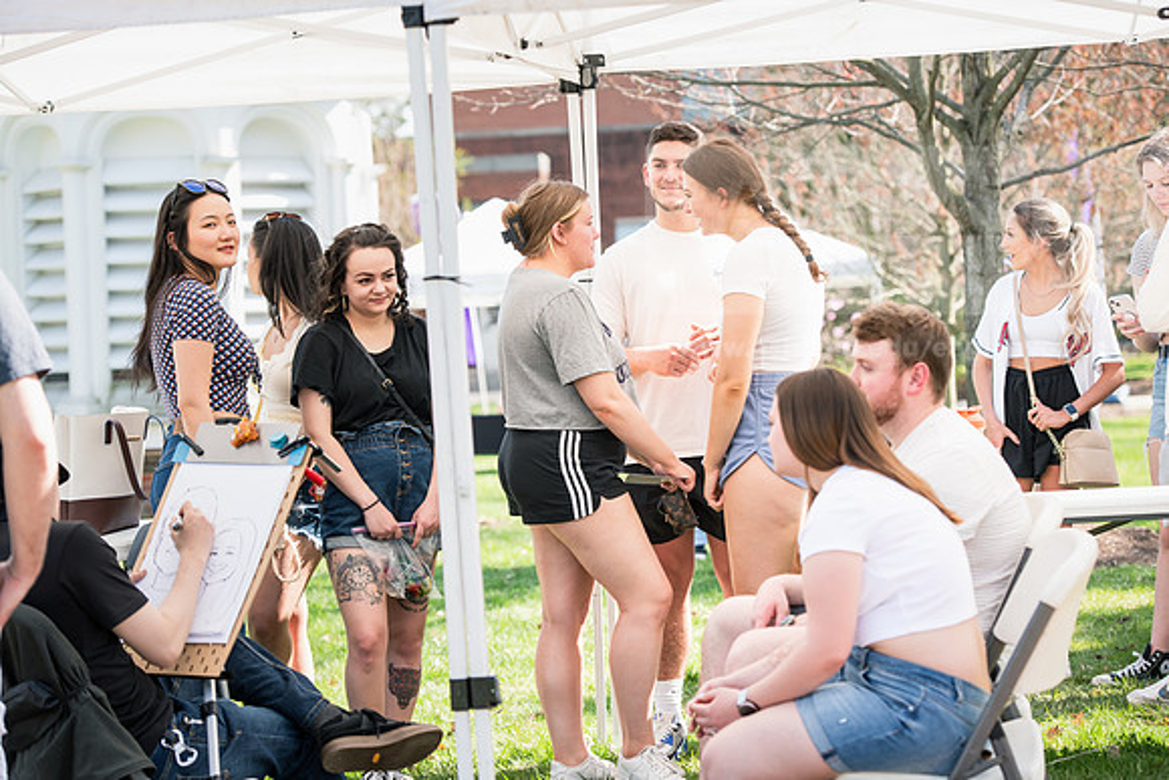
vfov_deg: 14.0
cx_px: 584
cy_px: 390
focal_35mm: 98
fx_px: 3183
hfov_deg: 20.8
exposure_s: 1/250
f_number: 4
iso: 160
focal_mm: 98
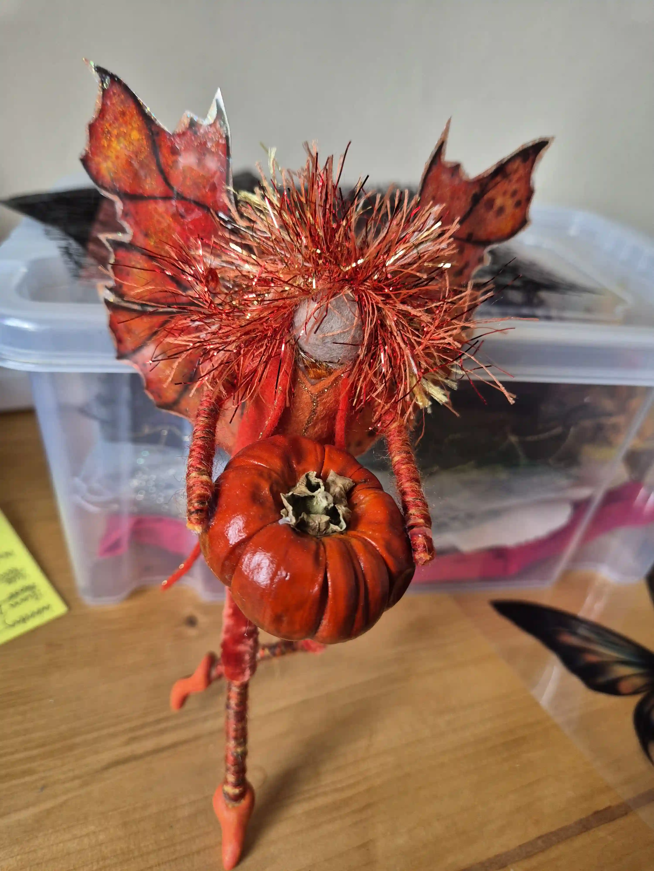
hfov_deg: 58.9
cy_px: 436
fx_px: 579
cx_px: 327
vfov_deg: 73.9
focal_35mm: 23
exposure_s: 1/100
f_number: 1.8
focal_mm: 5.4
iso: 200
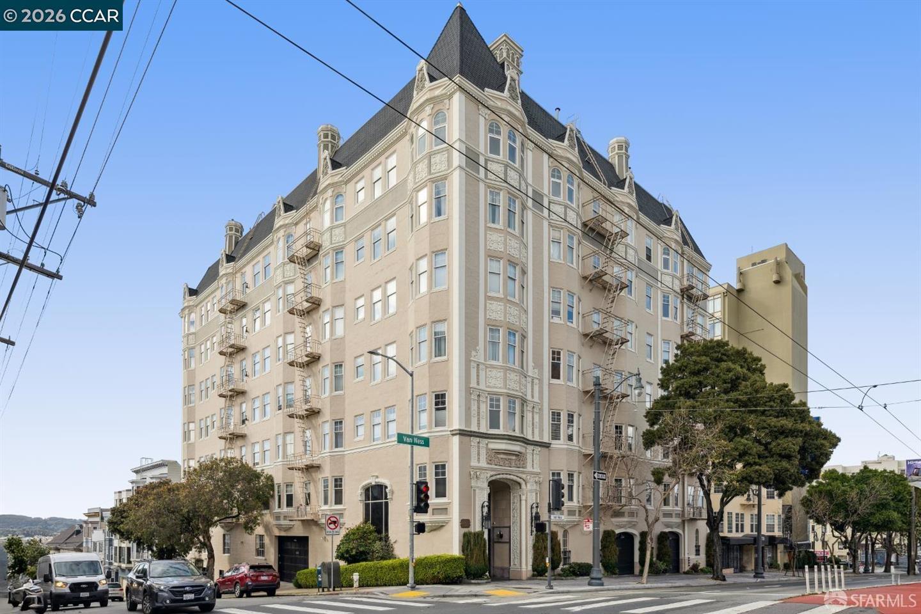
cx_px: 460
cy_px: 307
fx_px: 550
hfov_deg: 79.9
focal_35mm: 22
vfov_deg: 58.3
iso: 125
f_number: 8
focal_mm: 21.5
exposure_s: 1/320
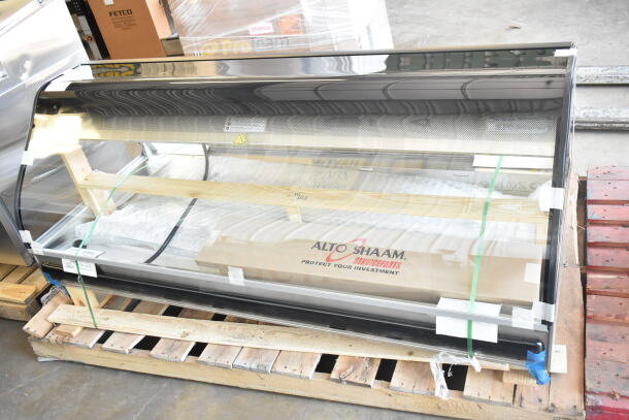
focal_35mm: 33
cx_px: 314
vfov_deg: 40.0
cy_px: 210
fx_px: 577
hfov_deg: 57.2
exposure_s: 1/80
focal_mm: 22
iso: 1600
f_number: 4.5
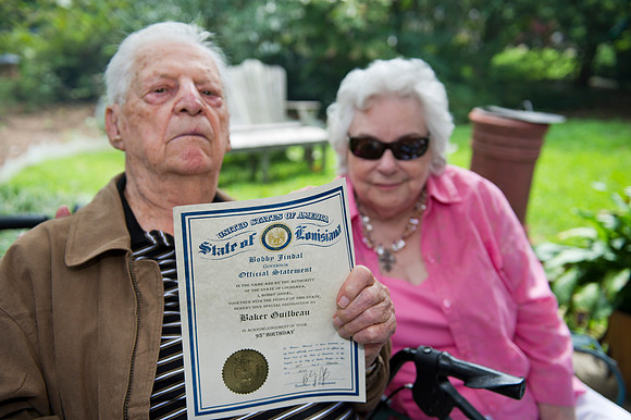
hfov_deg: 50.7
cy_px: 210
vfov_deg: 35.0
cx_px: 316
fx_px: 666
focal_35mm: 38
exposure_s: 1/320
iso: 200
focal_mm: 38
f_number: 3.5
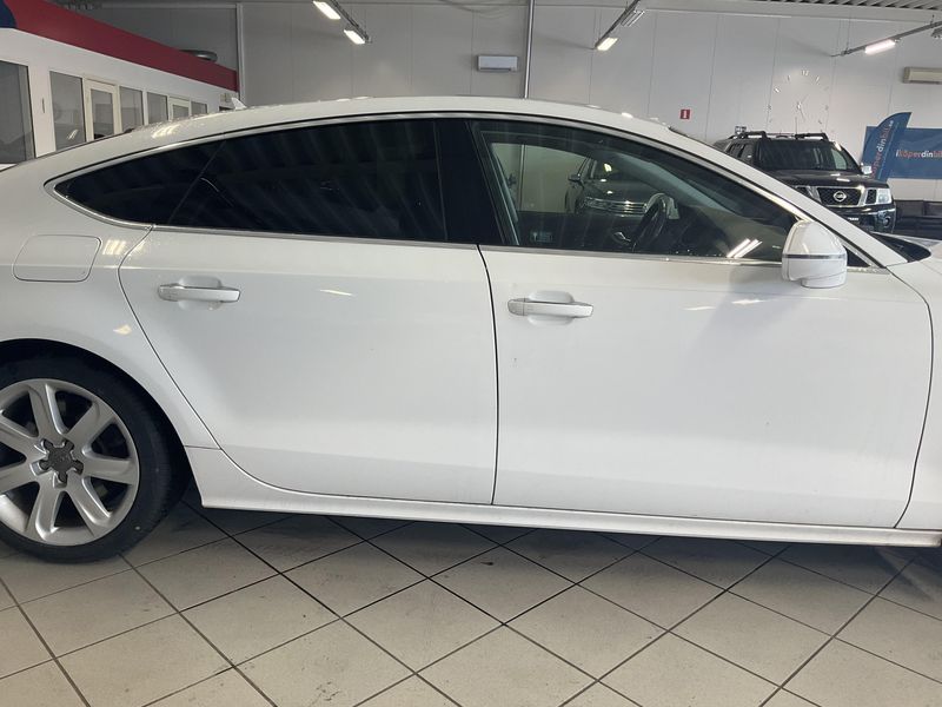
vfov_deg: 48.2
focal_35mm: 29
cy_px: 354
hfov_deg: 61.7
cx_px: 471
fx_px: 789
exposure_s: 1/100
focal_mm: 3
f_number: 1.8
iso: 50
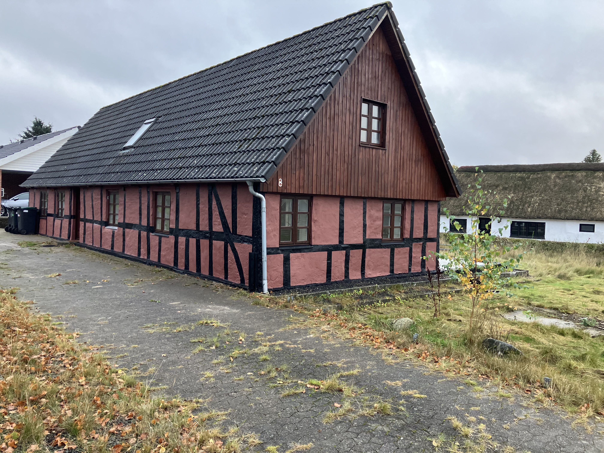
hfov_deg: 63.4
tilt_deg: -2.6
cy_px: 226
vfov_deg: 49.7
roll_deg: -1.7
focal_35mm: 28
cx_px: 302
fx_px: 489
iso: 80
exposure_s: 1/115
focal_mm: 3.99
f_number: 1.8
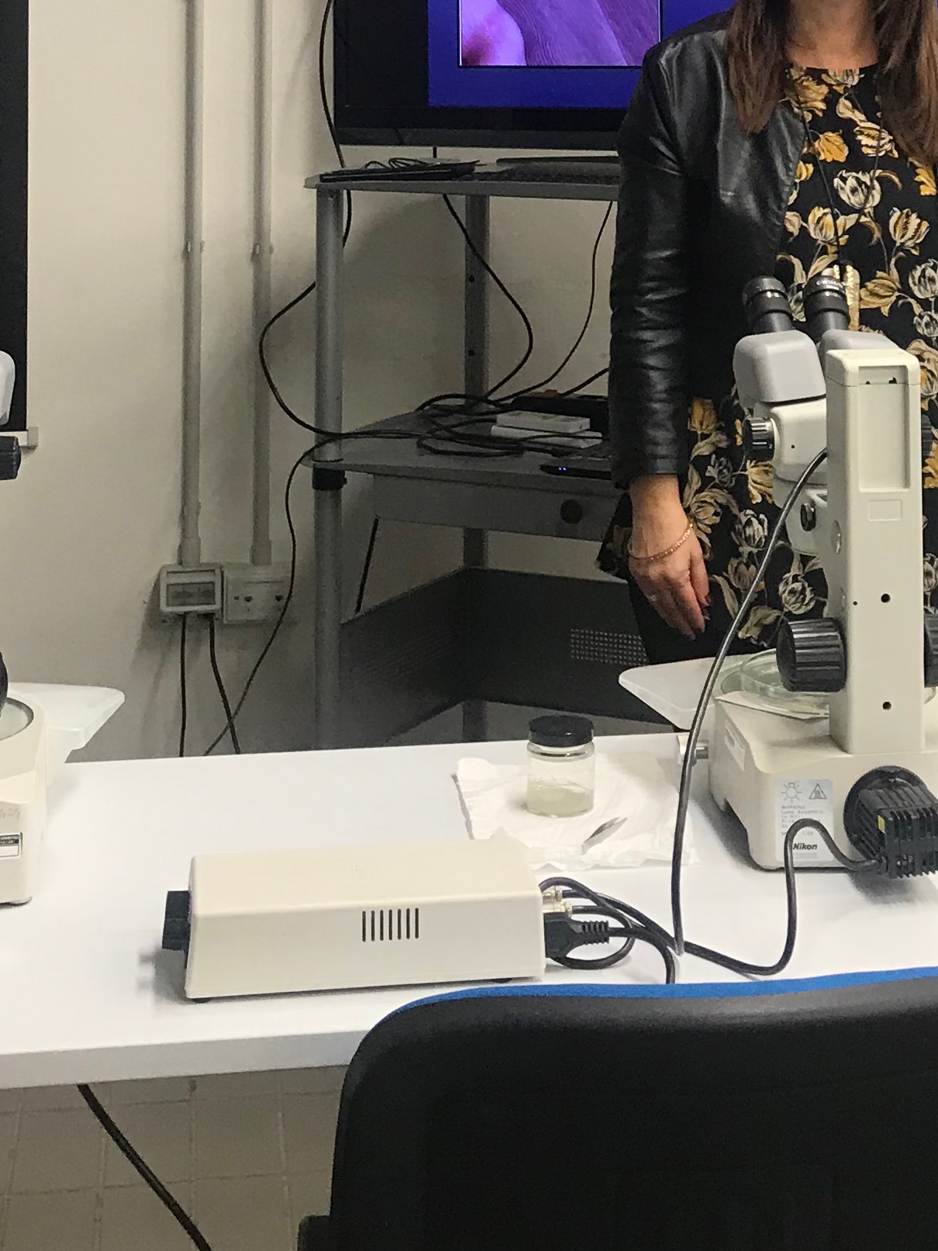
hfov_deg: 21.0
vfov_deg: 26.1
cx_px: 576
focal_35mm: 70
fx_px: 2529
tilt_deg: +0.3
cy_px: -43
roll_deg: -1.0
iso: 25
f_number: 1.8
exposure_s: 1/33
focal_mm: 3.99
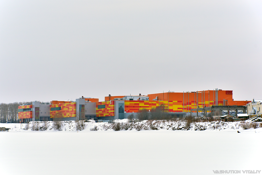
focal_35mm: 95
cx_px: 131
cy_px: 88
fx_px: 692
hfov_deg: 21.4
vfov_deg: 14.4
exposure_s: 1/500
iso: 500
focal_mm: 95
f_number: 5.6
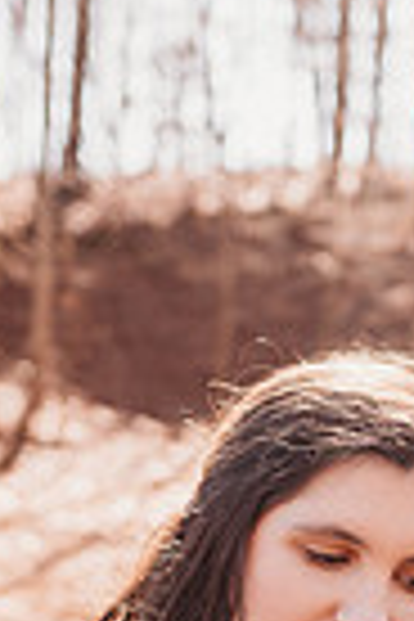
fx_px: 1345
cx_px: 324
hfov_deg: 17.4
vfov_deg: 24.5
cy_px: 652
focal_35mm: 78
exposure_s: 1/640
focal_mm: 24
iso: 100
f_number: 2.2
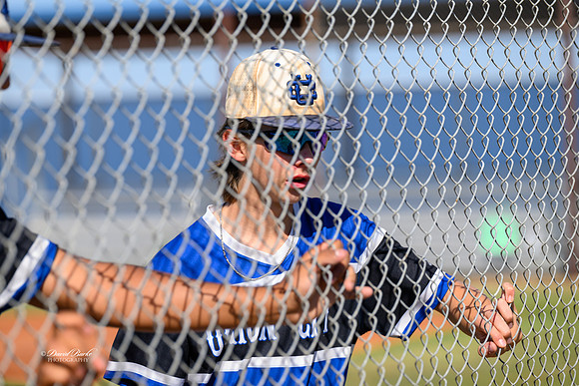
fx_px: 2413
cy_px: 193
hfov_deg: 13.7
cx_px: 290
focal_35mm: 150
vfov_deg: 9.2
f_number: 4
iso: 64
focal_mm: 150
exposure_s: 1/400
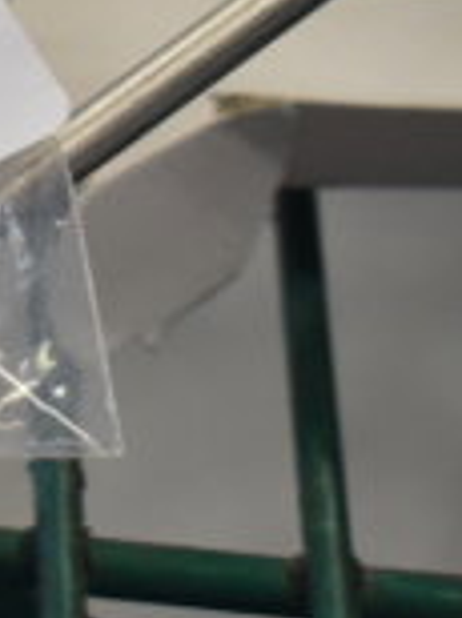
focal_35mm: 240
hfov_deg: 5.9
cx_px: -743
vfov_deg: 8.2
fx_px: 4283
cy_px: -134
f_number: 5
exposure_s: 1/60
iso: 640
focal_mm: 42
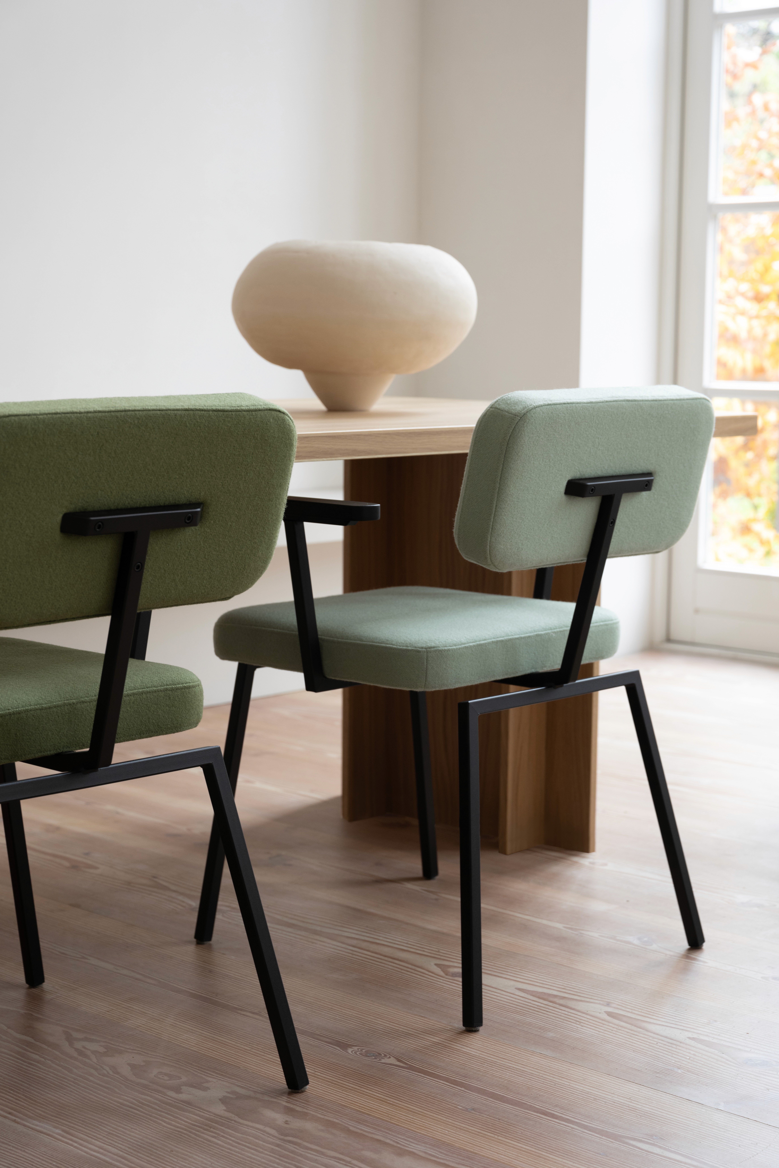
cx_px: 390
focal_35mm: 60
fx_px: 1947
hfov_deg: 22.6
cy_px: 584
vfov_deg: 33.4
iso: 400
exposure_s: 1/4
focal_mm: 60
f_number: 5
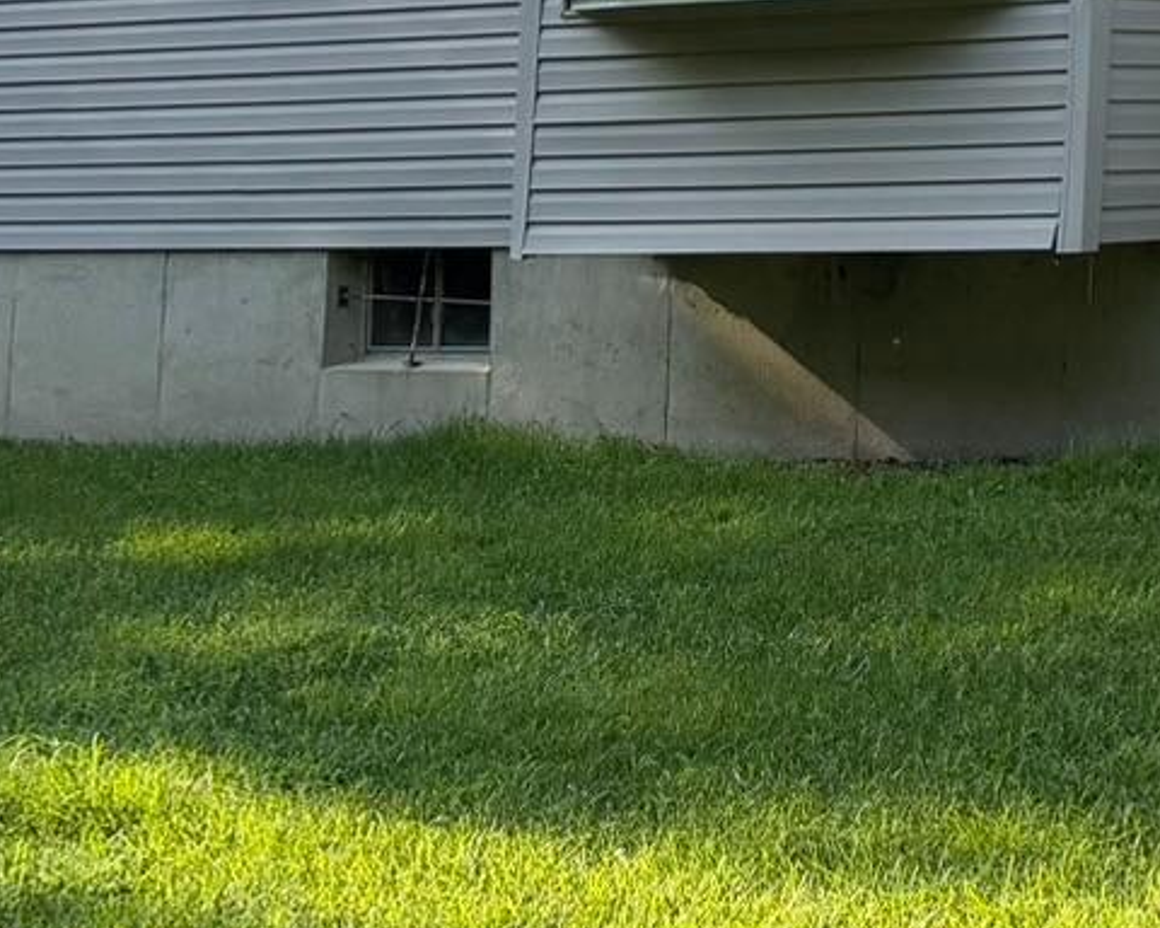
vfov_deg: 14.5
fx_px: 3433
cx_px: 1991
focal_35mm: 100
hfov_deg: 16.5
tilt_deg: +8.9
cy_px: -392
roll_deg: +1.0
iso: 100
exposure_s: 1/2053
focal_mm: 6.76
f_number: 1.78
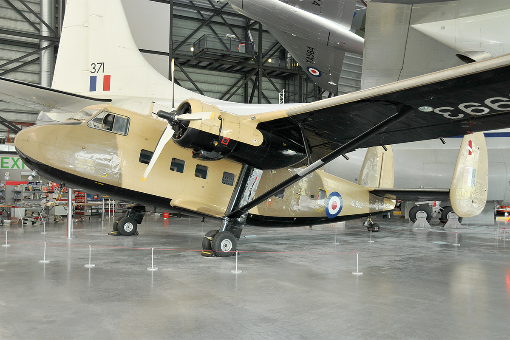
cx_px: 255
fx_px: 468
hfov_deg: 57.2
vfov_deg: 40.0
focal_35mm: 33
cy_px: 170
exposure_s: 1/20
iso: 320
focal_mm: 22
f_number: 5
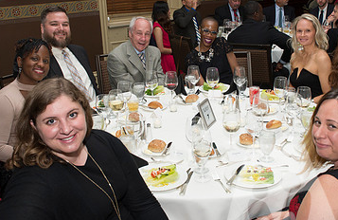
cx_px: 205
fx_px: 429
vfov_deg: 28.7
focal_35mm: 46
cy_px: 99
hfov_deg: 42.8
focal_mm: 24
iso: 1600
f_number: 8
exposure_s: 1/100
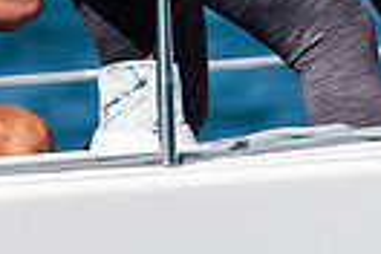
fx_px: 20985
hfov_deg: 1.0
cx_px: 551
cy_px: -201
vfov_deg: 0.7
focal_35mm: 1983
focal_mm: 300
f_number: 5
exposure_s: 1/3200
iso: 200
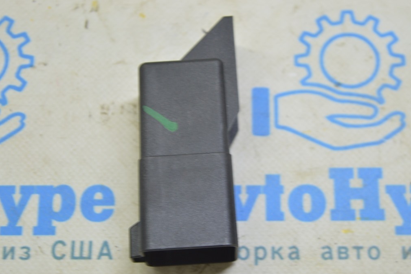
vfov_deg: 18.7
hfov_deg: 27.7
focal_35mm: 73
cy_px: 138
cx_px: 208
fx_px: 833
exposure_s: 1/20
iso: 400
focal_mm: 48
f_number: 5.6
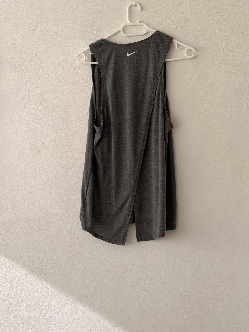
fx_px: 460
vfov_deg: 39.7
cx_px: 124
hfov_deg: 30.3
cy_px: 166
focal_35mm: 48
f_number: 1.78
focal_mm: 6.76
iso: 64
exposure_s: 1/509
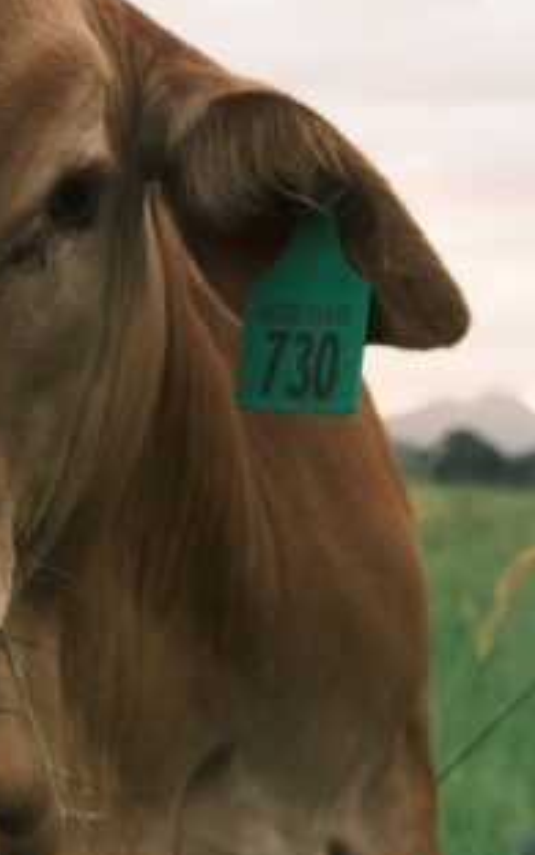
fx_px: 2496
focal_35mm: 107
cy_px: 253
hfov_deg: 11.9
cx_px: -165
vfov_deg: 19.4
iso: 800
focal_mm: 21.3
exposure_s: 1/200
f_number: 3.2
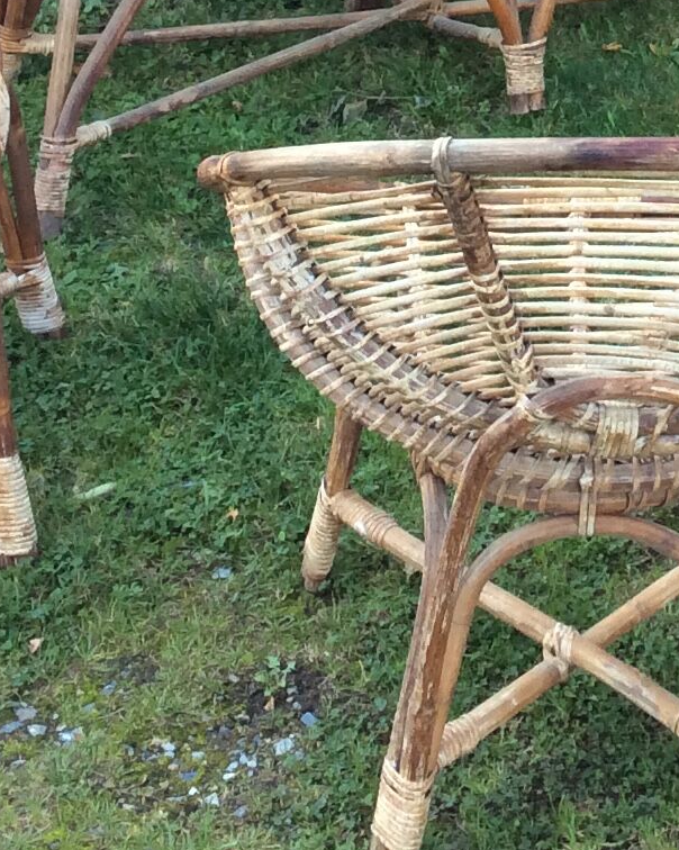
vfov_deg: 17.3
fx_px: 2690
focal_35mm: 107
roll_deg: +0.3
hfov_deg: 14.2
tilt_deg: -20.7
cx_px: 655
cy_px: -97
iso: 40
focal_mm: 3.3
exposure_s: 1/50
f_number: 2.4
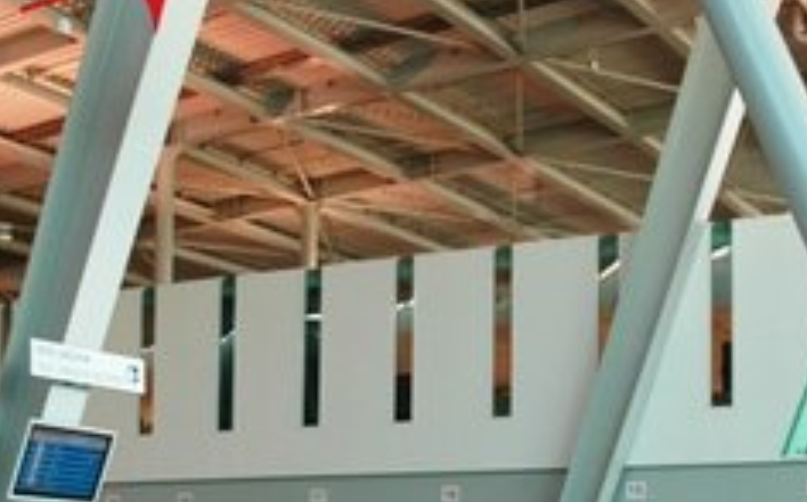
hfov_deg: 29.3
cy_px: 534
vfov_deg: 18.0
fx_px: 1538
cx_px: 291
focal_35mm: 70
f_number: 4
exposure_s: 1/60
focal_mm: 18
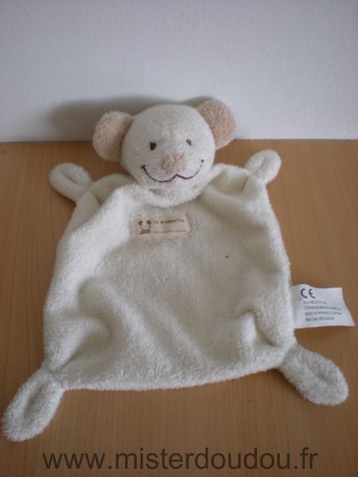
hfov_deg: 37.7
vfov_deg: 49.0
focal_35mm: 38
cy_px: 238
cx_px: 179
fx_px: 524
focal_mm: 6.3
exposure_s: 1/60
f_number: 3.1
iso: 131
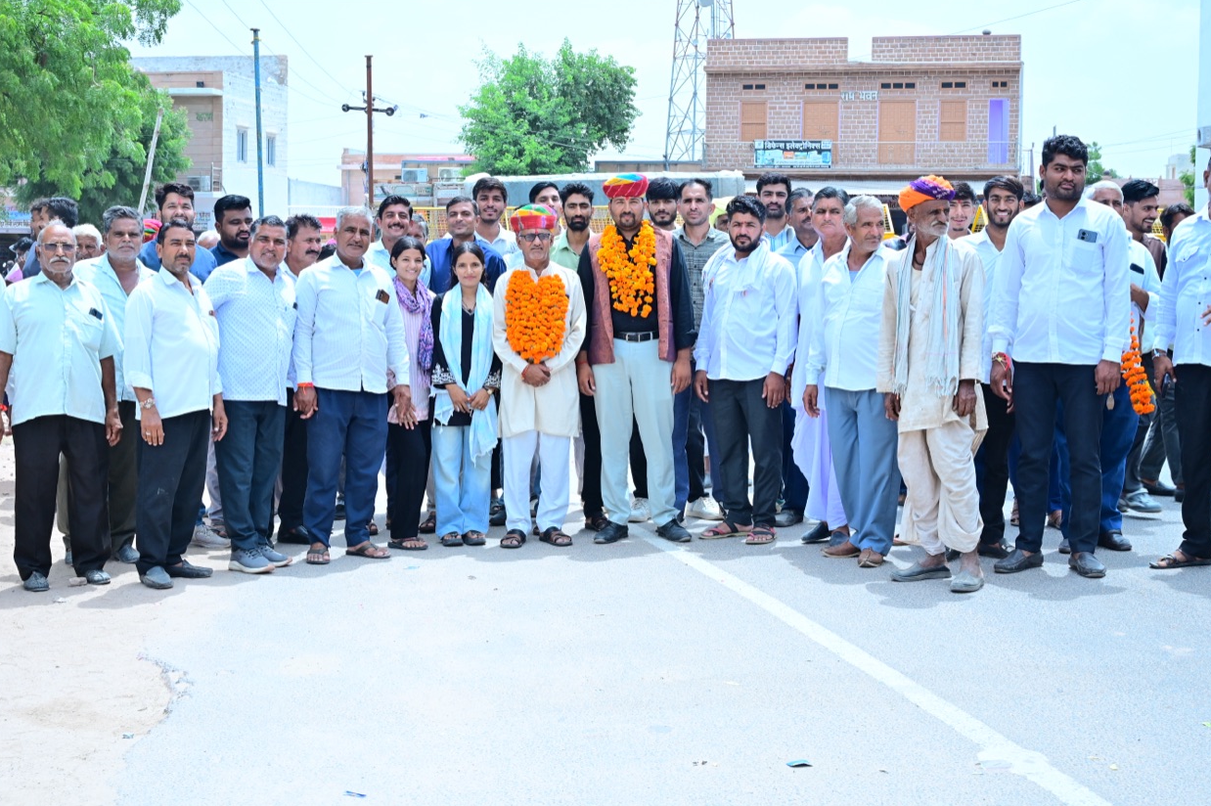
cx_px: 561
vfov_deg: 26.0
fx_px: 1748
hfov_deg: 38.2
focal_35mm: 52
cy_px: 381
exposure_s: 1/200
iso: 200
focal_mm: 46
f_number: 9
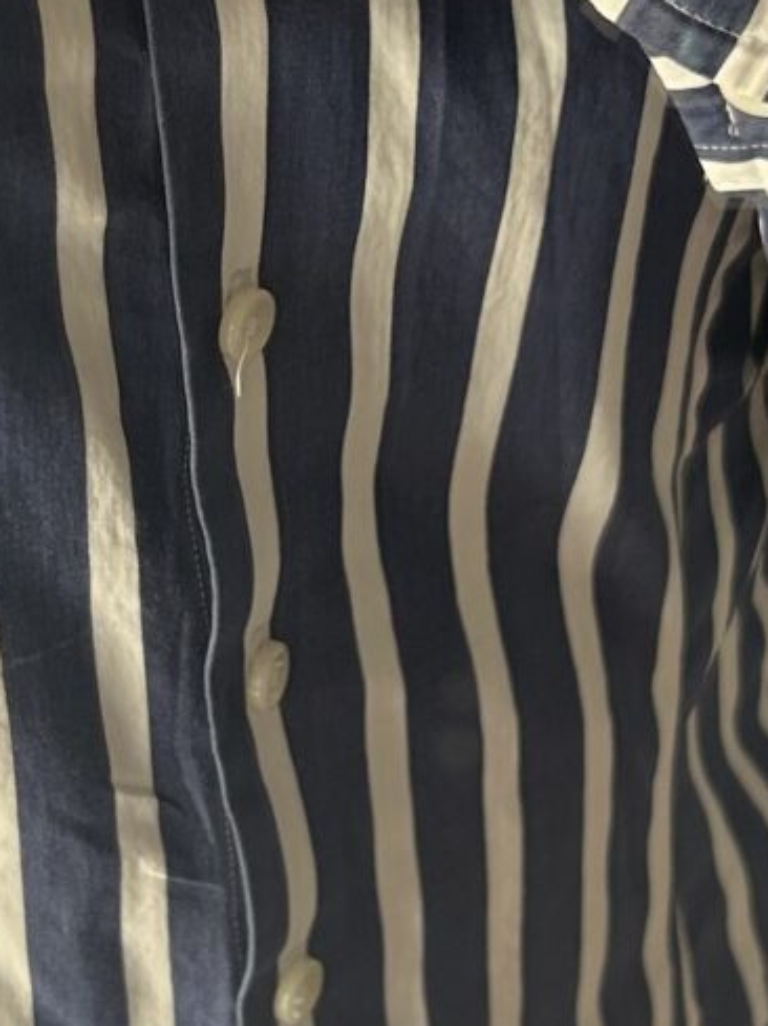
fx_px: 3229
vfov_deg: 17.9
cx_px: 275
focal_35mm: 109
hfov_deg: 13.6
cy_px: 212
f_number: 1.5
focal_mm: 5.7
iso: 100
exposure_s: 1/121
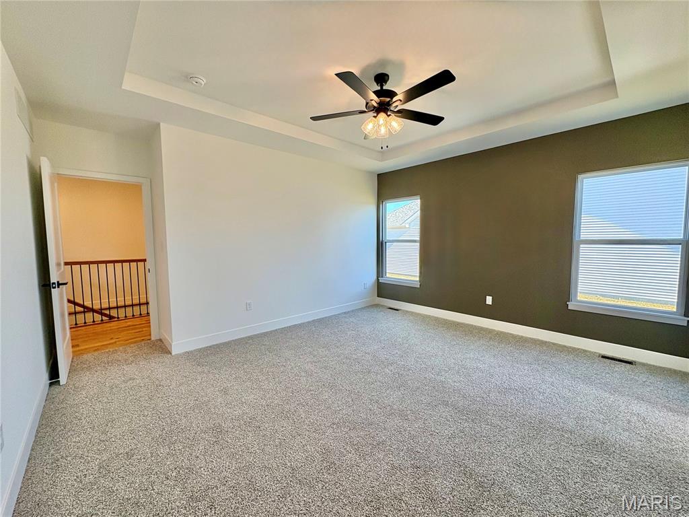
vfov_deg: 85.7
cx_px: 344
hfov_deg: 102.1
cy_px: 258
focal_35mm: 14
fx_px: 279
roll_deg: +1.3
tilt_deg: -3.5
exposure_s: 1/131
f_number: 2.2
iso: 64
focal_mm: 2.22
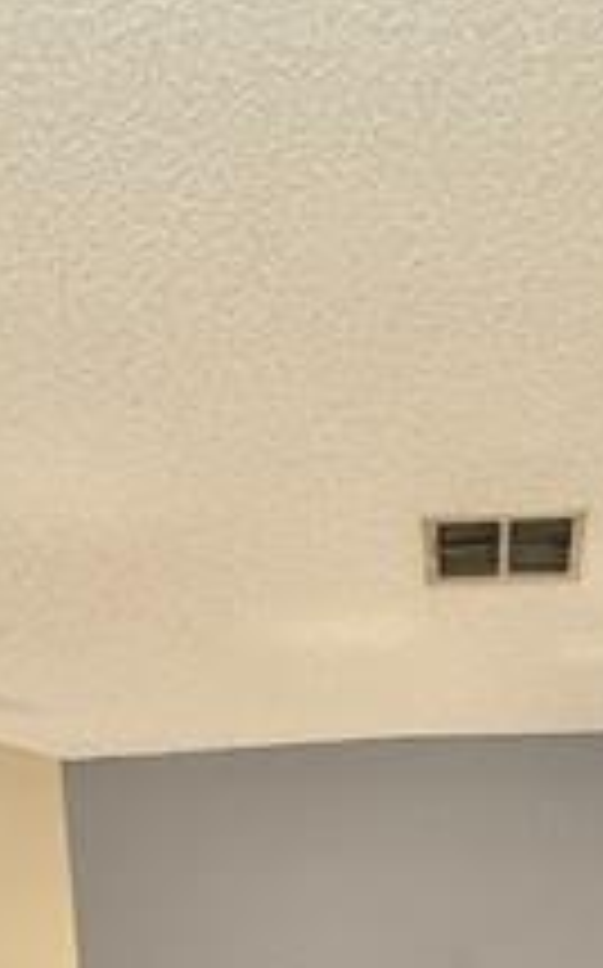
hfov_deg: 24.3
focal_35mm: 53
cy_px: 1702
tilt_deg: -9.9
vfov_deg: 22.9
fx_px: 1396
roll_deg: +1.7
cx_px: 378
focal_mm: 2.22
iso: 320
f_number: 2.2
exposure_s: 1/60
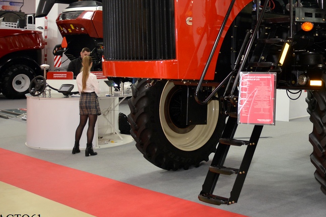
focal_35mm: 50
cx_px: 278
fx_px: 453
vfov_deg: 26.2
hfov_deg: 37.6
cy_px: 26
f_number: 3.5
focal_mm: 18
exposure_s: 1/100
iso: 400
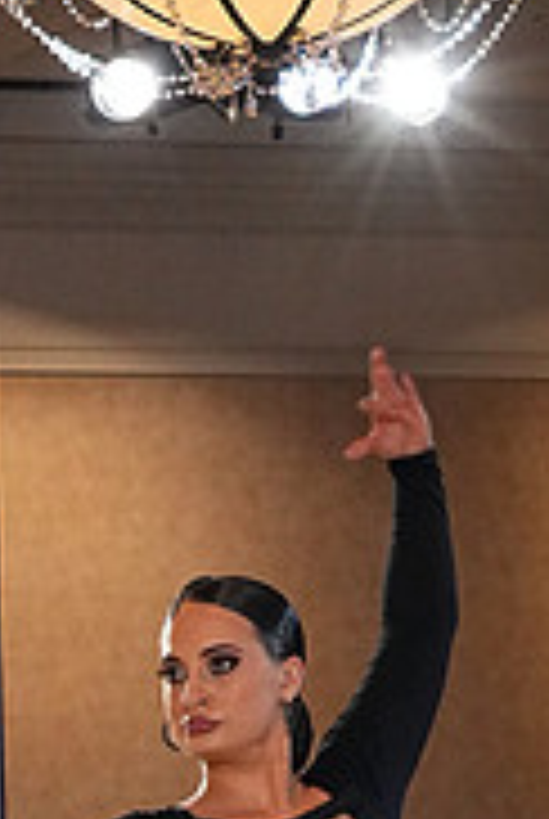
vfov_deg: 8.2
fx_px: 5651
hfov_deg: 5.5
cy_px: 1094
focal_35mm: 248
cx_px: -142
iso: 5000
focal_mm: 52
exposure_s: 1/200
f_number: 7.1
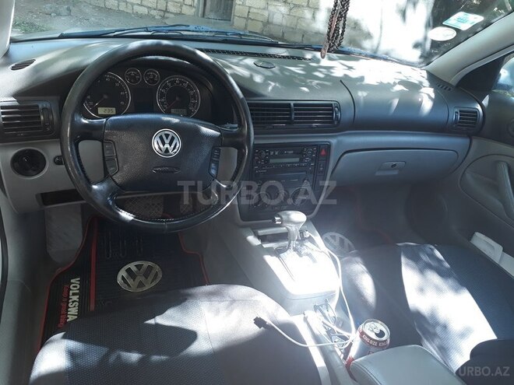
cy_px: 192
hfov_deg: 65.3
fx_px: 401
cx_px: 257
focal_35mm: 27
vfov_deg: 51.4
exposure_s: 1/50
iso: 64
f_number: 1.9
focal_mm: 3.6
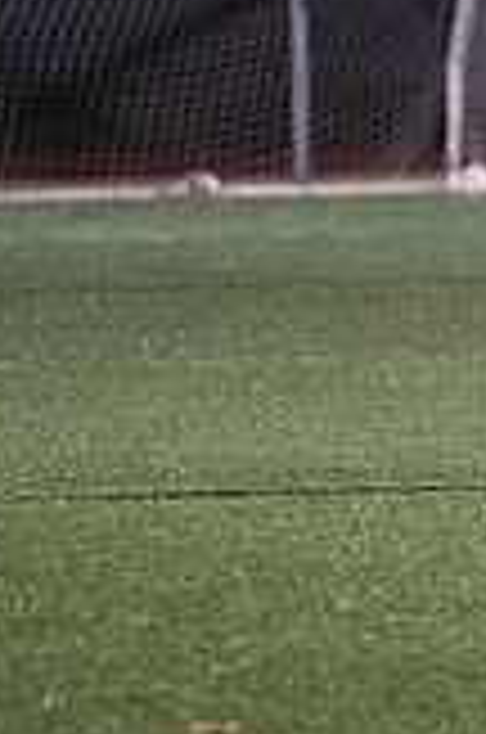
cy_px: 223
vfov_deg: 2.9
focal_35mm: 714
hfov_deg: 1.9
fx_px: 14519
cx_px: 734
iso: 8000
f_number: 2.8
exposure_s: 1/1000
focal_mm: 200
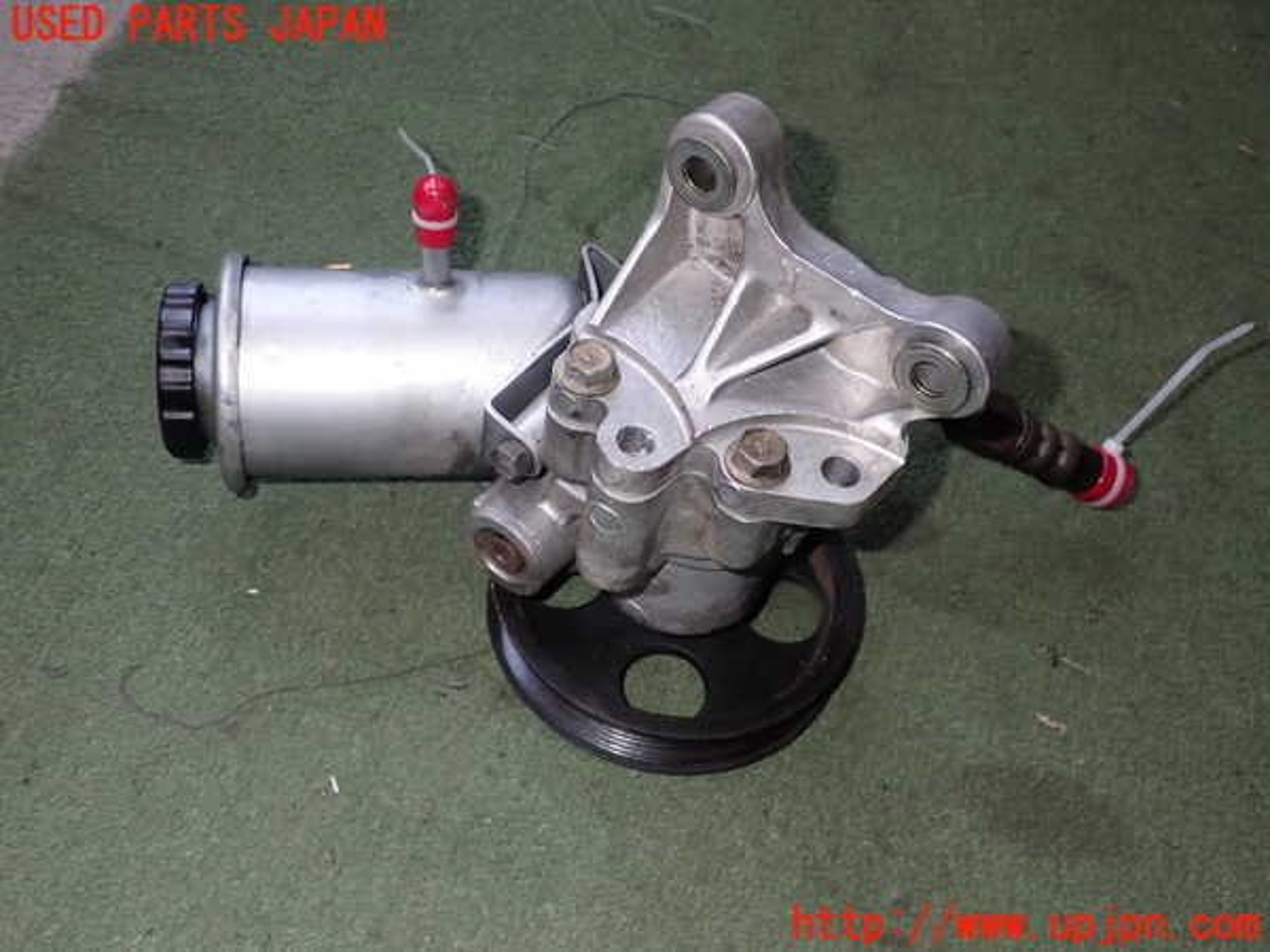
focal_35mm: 38
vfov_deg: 37.7
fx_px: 1394
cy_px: 476
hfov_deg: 49.0
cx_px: 635
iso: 200
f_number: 8
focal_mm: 6.83
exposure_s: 1/40
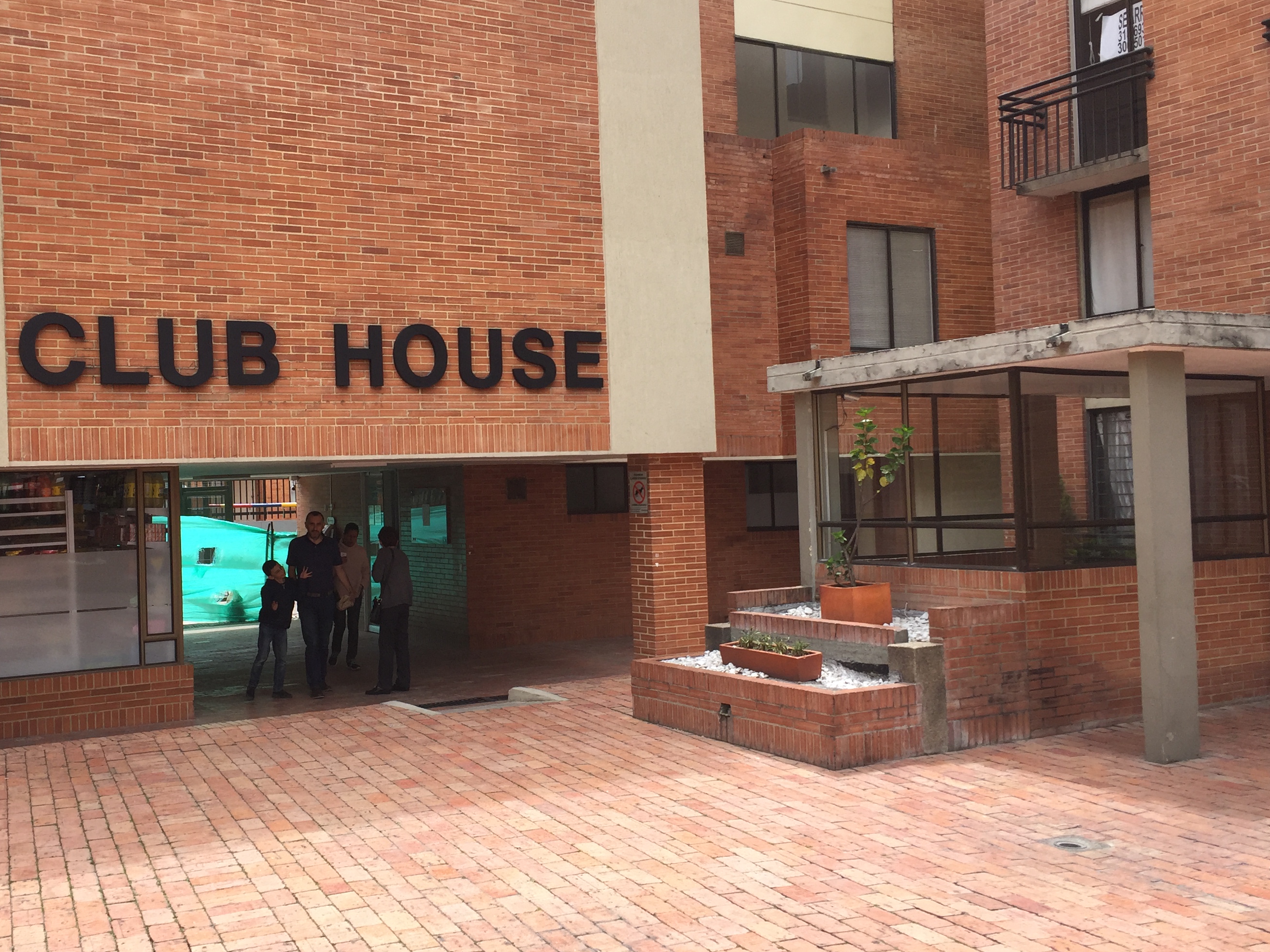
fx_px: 1321
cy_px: 463
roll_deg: +1.9
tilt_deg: +1.7
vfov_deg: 39.7
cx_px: 530
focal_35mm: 36
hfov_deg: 51.1
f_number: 2.2
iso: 32
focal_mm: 4.15
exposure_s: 1/760
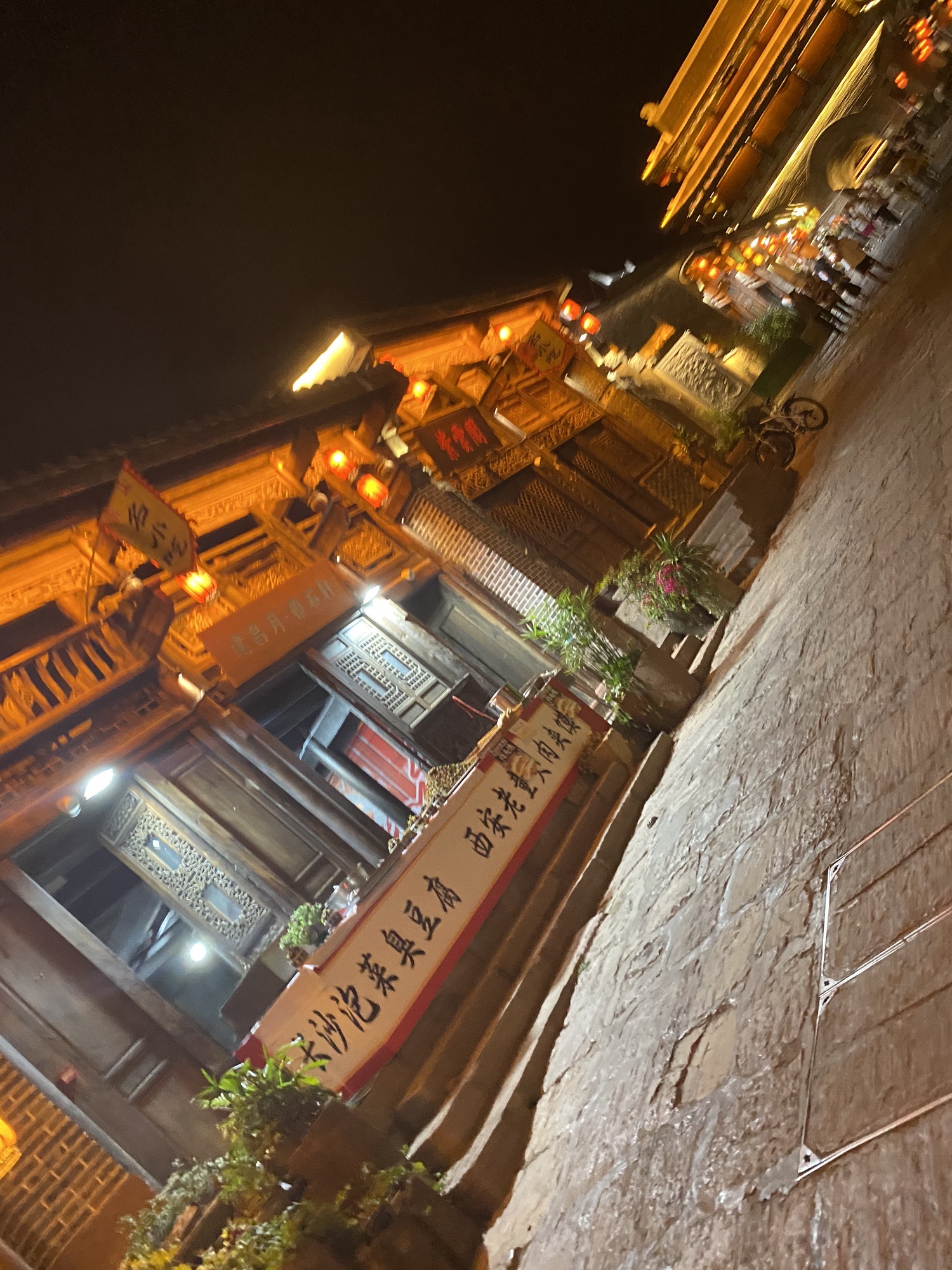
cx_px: 476
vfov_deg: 67.3
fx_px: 953
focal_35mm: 26
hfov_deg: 53.1
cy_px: 635
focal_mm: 4.25
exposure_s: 1/33
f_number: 1.8
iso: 400
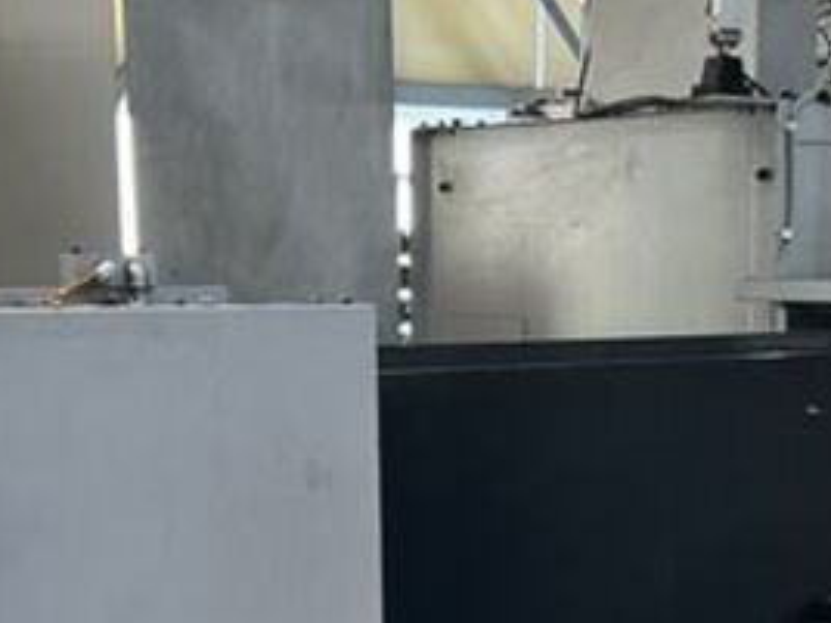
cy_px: 704
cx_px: 518
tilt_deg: -10.8
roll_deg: +0.0
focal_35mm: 97
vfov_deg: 14.8
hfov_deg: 20.2
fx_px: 2329
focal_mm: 5.7
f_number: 1.5
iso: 125
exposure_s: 1/60
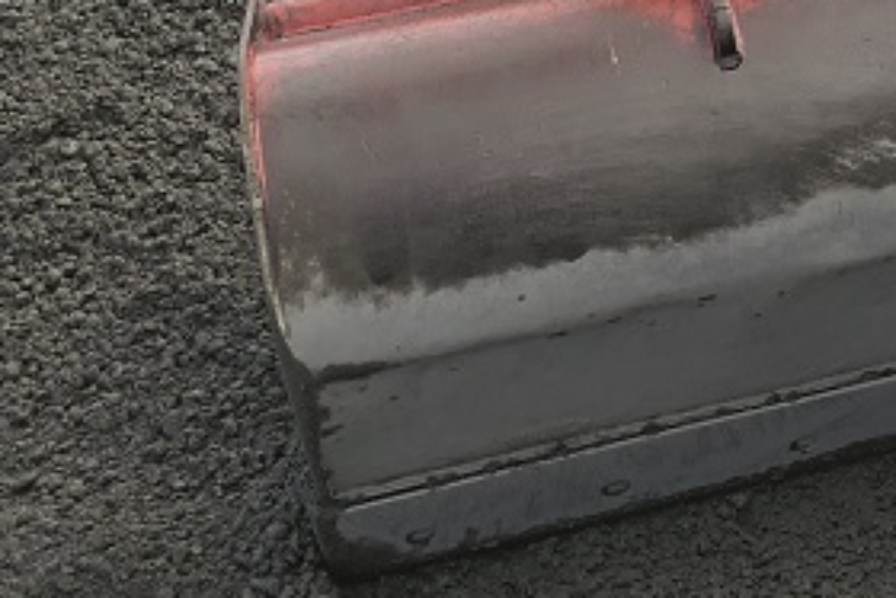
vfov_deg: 9.7
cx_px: 1712
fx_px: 3337
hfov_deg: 13.4
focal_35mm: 134
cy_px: -521
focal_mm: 9.12
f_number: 2.8
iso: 125
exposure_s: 1/640
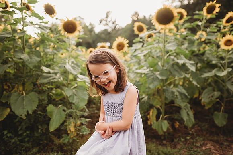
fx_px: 155
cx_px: 116
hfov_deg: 73.7
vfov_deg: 53.2
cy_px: 78
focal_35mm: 24
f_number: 2.2
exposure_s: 1/320
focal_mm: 24
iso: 125
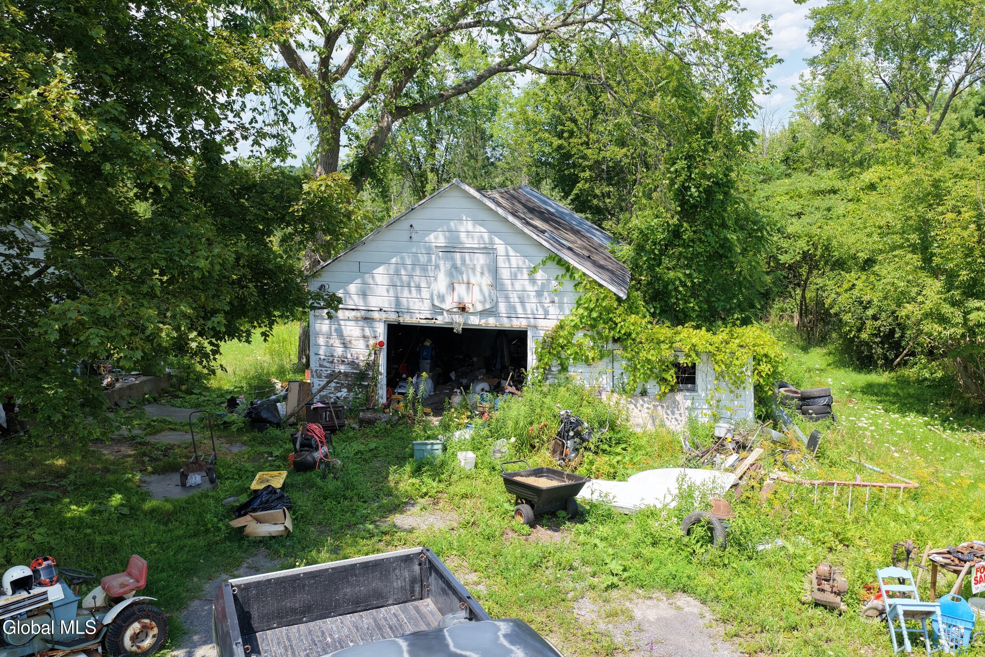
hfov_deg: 65.5
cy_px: 328
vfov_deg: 46.4
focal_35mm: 28
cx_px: 492
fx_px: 766
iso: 400
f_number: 2.8
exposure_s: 1/1250
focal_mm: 14.45
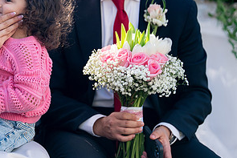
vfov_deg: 6.1
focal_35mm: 226
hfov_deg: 9.1
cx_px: 17
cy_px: 54
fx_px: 1488
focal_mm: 115
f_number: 2
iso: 200
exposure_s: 1/2000
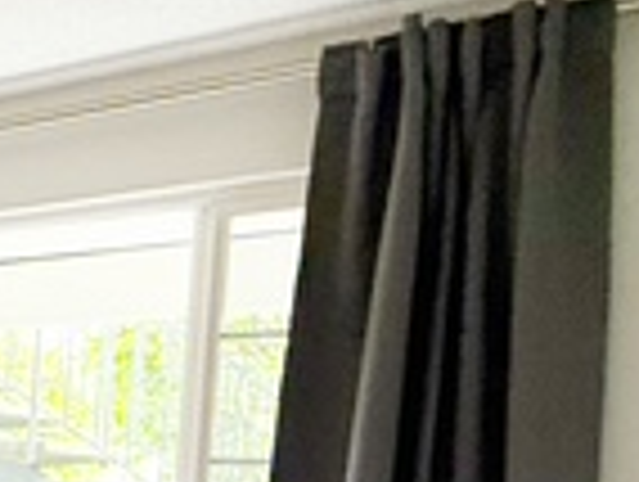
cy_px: 545
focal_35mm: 63
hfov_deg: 20.2
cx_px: -558
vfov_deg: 22.0
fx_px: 1165
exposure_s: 1/60
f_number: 2.2
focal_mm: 2.22
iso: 250
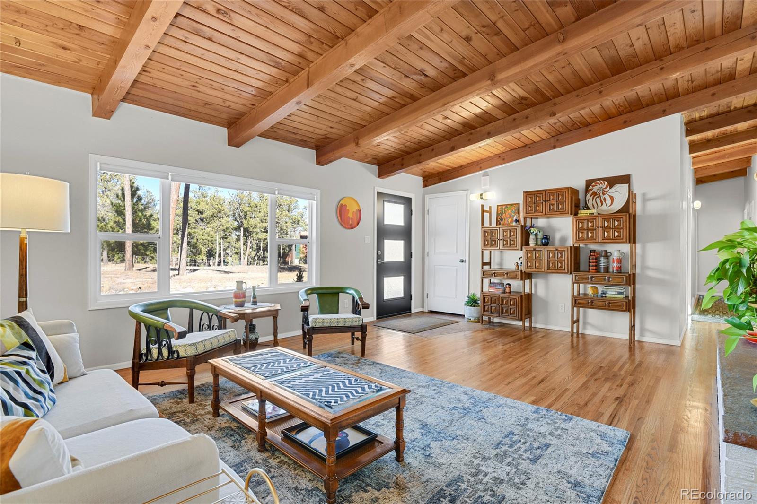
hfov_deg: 93.3
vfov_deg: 70.4
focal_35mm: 17
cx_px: 378
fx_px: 357
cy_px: 252
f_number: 8
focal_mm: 17
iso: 250
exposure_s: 1.3
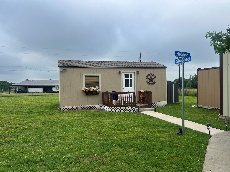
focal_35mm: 26
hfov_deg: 67.3
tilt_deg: +1.0
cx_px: 115
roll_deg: +1.4
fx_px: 173
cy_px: 86
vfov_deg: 53.1
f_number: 1.5
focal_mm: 5.7
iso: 50
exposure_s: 1/3356
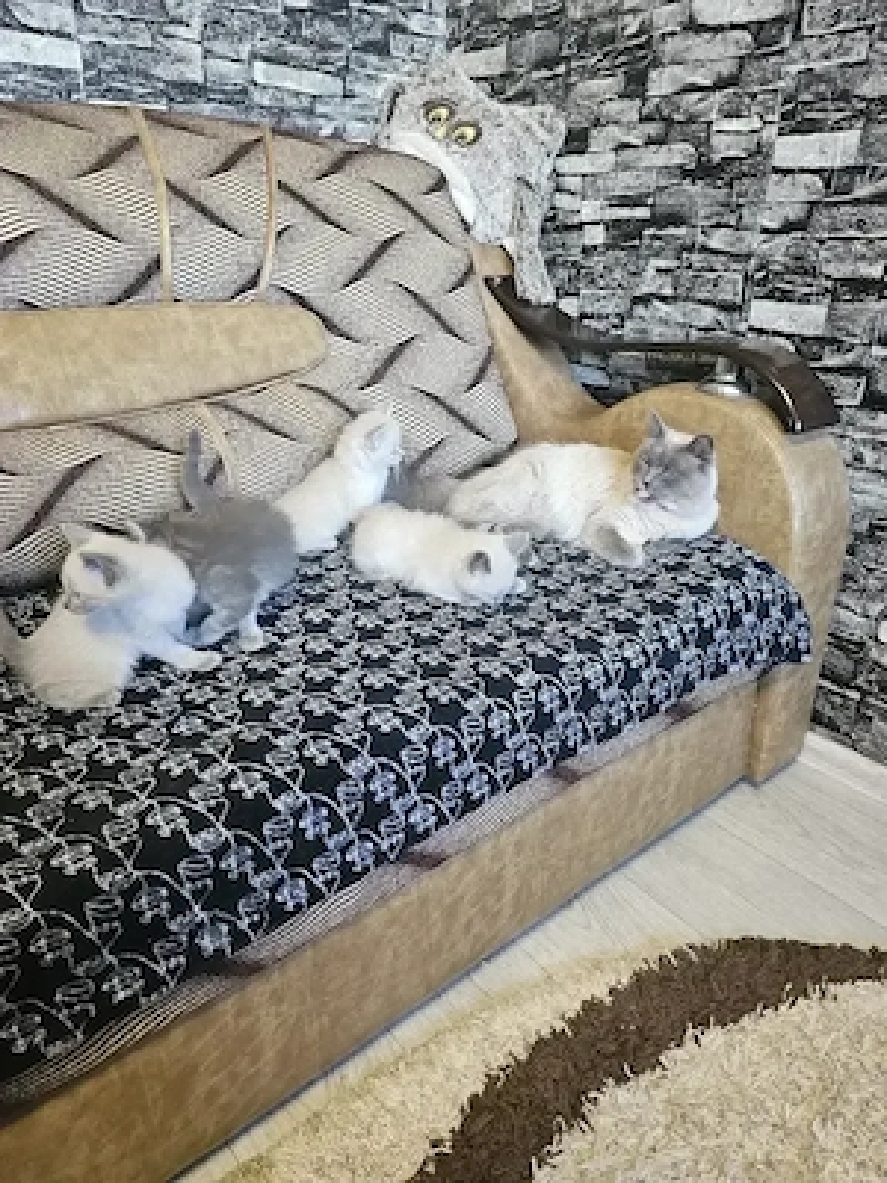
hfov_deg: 58.9
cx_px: 444
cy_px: 592
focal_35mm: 23
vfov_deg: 73.9
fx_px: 786
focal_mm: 6.3
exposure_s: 1/50.3
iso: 640
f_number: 1.7
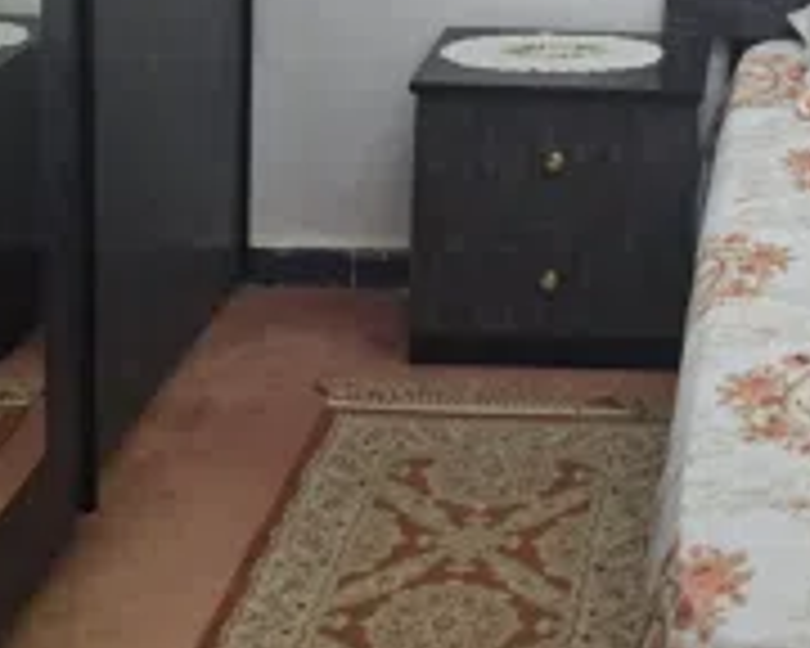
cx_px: 968
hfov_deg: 22.1
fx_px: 1918
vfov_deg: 17.7
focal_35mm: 80
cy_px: -234
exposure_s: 1/50
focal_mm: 5.54
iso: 250
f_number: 1.8
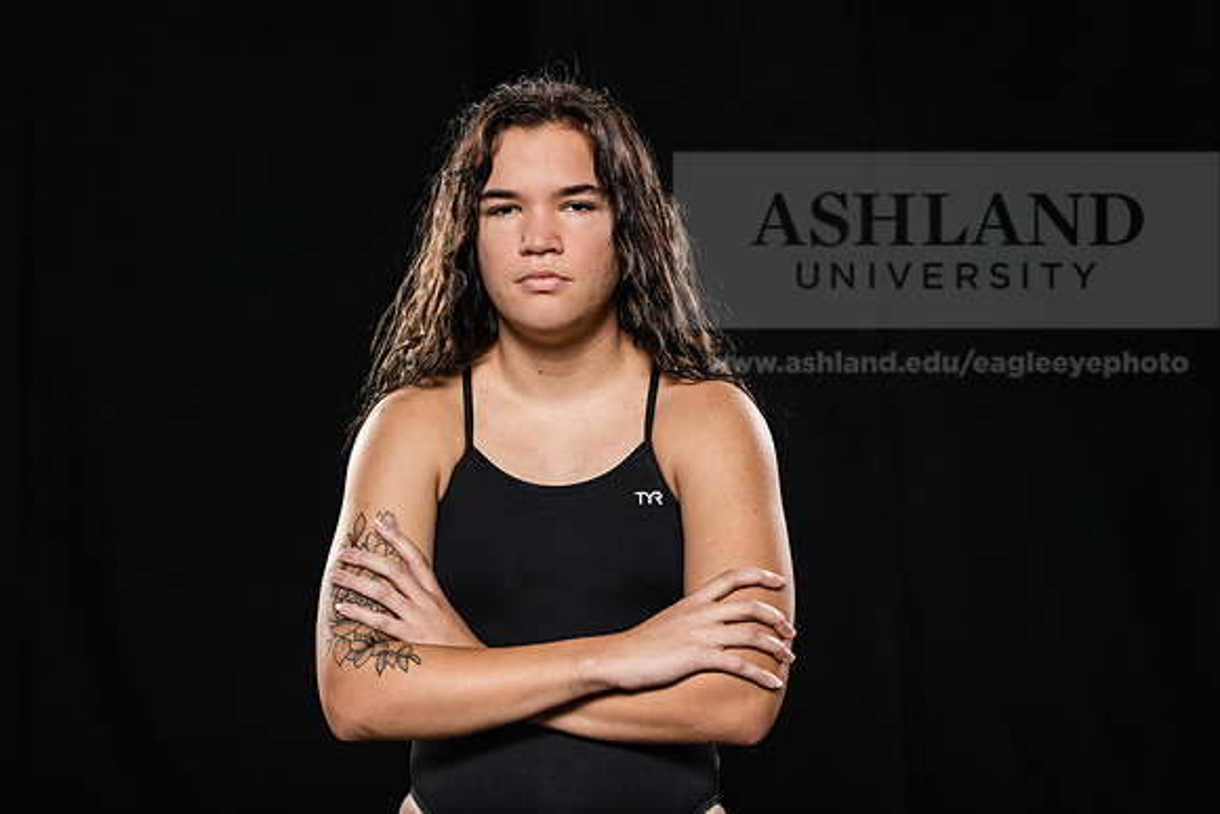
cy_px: 407
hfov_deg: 26.0
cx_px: 610
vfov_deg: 17.5
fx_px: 2644
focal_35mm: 78
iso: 320
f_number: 5.6
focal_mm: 78
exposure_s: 1/250
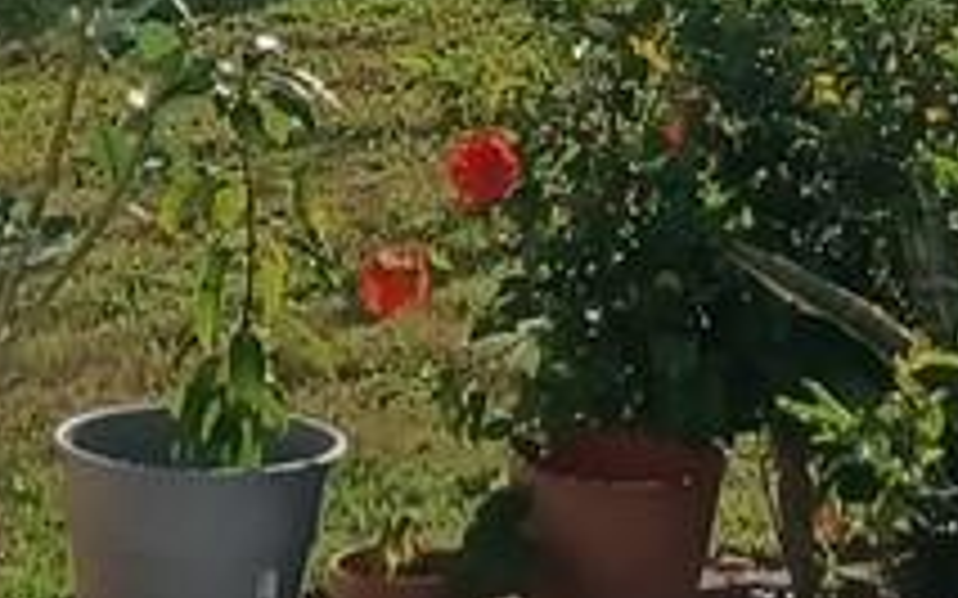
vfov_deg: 6.4
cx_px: 864
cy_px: -701
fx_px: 5194
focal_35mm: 199
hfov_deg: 10.5
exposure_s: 1/1189
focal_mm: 4.6
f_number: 1.8
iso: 32
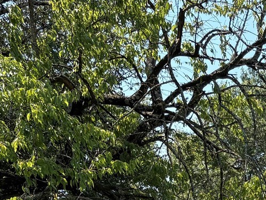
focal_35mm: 108
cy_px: 240
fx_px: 830
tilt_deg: +5.6
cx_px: 395
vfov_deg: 13.3
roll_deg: -0.9
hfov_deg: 16.6
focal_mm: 5.96
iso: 50
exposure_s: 1/1587
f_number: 1.6
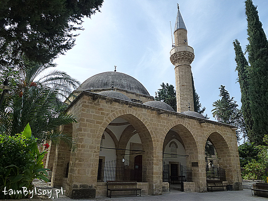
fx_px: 186
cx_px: 134
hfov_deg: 71.6
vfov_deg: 56.8
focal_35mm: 24
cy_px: 100
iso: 160
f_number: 4
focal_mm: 4.3
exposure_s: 1/800
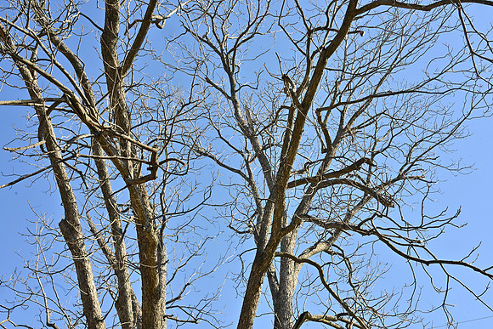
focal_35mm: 40
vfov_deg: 33.4
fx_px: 548
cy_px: 164
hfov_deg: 48.4
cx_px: 246
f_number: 16
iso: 280
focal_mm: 40
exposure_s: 1/160
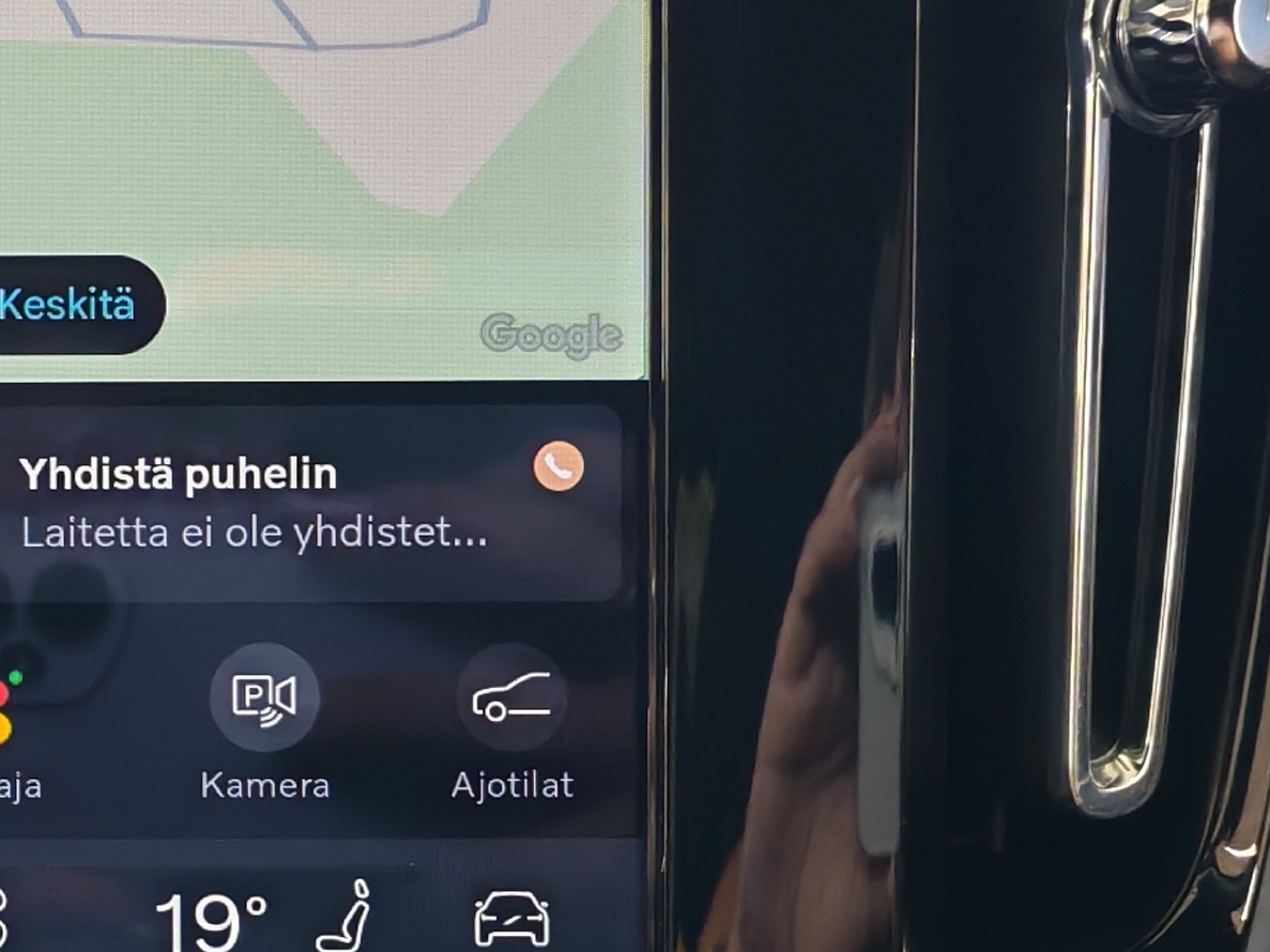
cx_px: -28
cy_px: 595
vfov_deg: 13.8
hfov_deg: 17.9
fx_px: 3925
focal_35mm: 107
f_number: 1.9
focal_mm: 6.12
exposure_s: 1/50
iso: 1190
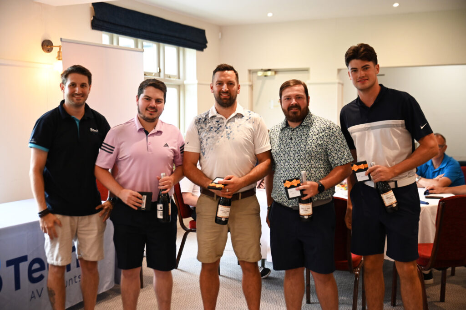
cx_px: 233
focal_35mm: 45
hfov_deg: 43.6
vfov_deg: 29.8
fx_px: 582
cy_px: 155
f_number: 2.8
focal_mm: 45
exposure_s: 1/125
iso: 1000
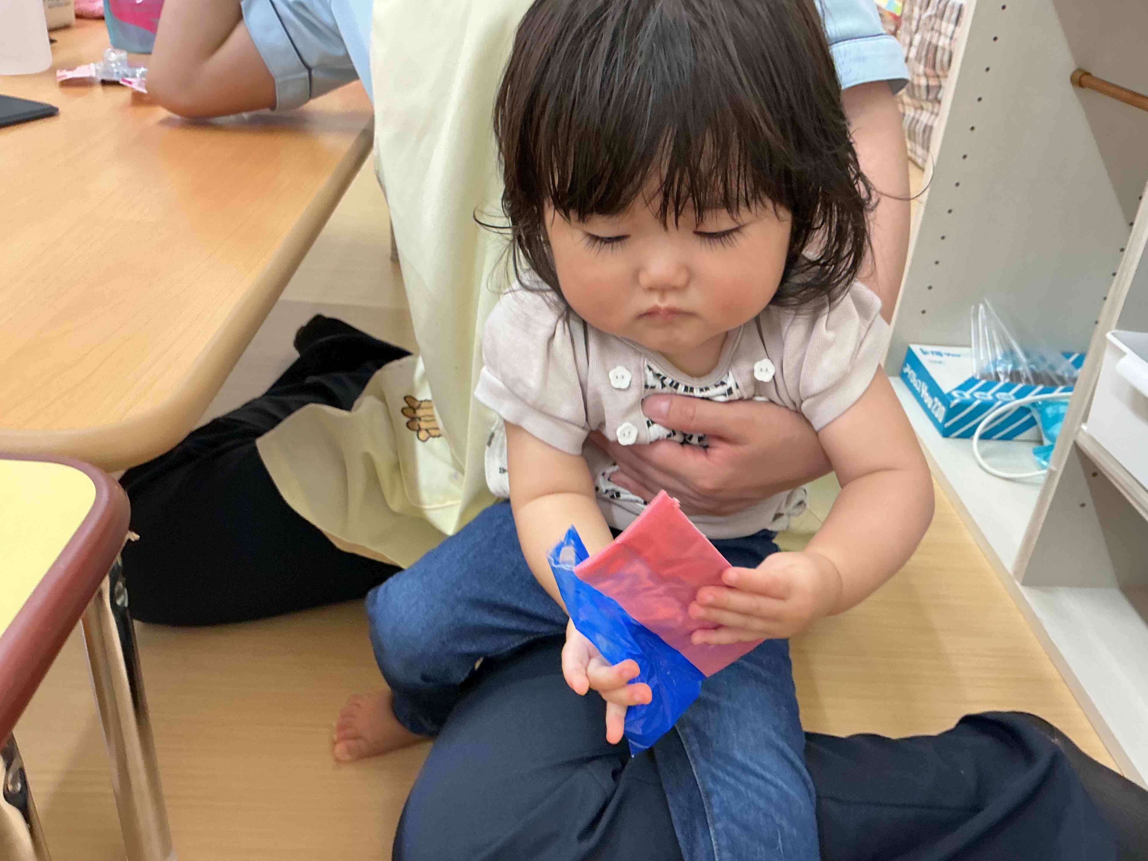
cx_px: 592
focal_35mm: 30
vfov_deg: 46.8
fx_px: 995
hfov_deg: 60.0
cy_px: 436
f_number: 1.8
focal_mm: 3
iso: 80
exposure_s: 1/60
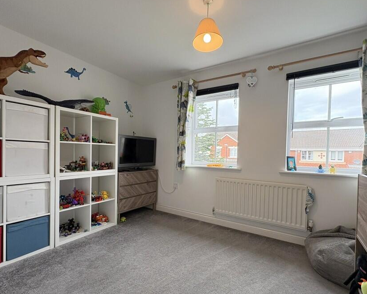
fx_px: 185
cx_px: 192
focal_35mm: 17
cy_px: 158
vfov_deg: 76.9
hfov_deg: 89.6
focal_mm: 2.22
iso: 80
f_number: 2.2
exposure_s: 1/99
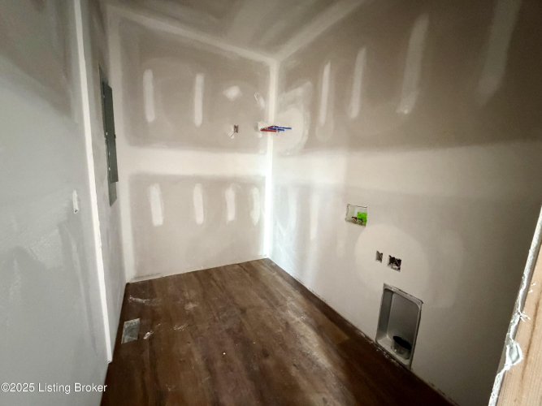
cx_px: 271
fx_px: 219
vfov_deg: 85.7
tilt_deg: -8.2
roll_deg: -3.0
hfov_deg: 102.1
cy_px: 203
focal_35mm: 14
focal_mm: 2.22
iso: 1250
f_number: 2.2
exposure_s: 1/51
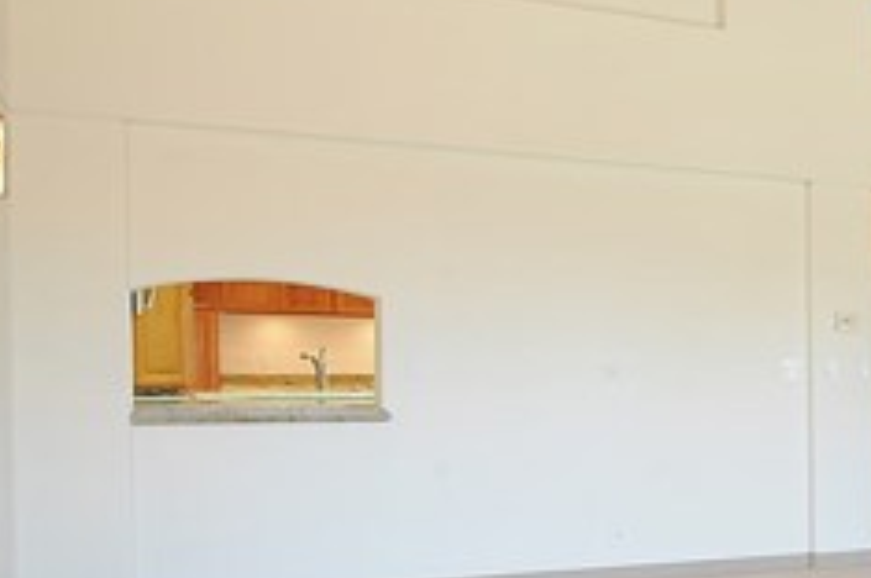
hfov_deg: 33.4
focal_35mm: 49
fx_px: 1184
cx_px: 1027
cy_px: 270
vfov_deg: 27.4
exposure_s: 1/13
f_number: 8
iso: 320
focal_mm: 12
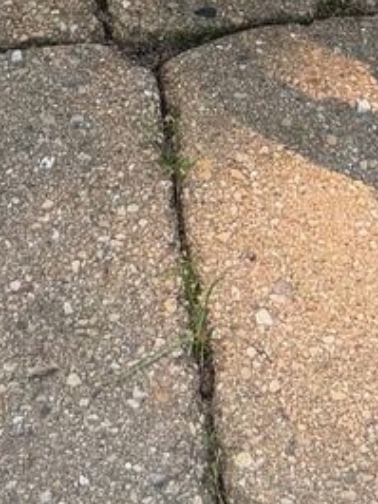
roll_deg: -1.4
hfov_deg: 10.2
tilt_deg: -35.5
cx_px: 188
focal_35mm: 145
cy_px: -390
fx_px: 2109
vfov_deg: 12.5
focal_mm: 6.76
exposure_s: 1/401
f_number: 1.78
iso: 100
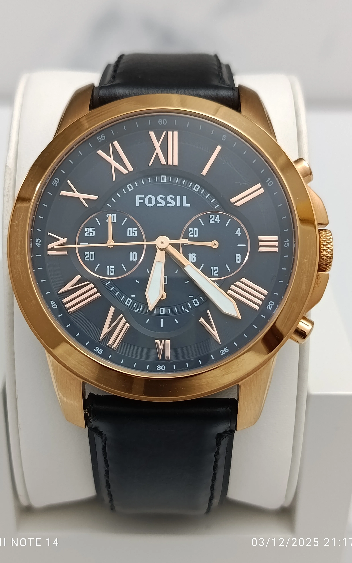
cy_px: 282
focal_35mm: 51
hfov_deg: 25.3
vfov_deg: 39.6
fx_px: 783
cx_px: 162
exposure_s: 1/100
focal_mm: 5.24
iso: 410
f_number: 1.7
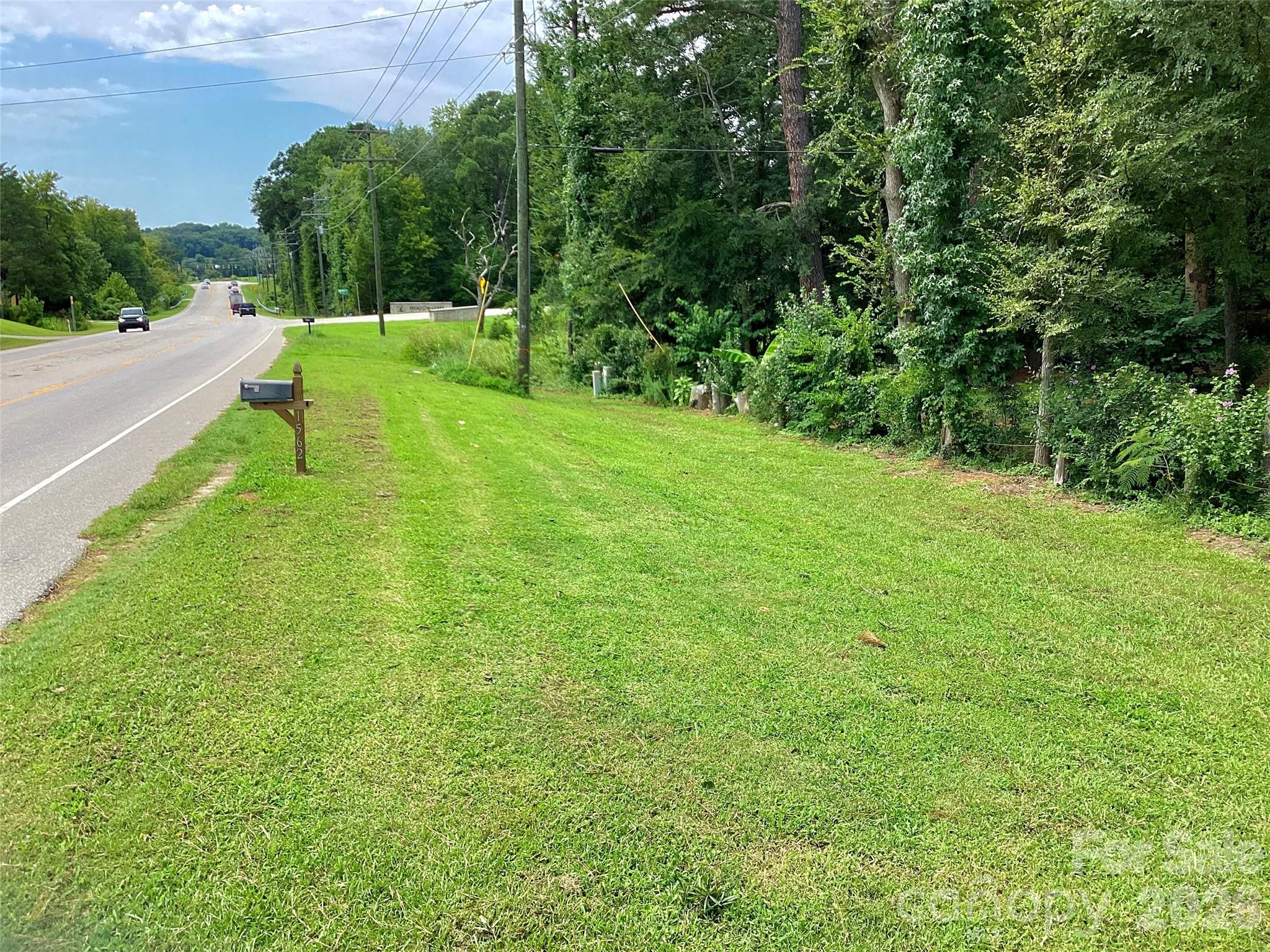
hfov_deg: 58.4
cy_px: 476
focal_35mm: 31
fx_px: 1137
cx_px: 635
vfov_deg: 45.4
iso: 25
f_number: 2.4
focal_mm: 3.3
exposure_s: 1/450
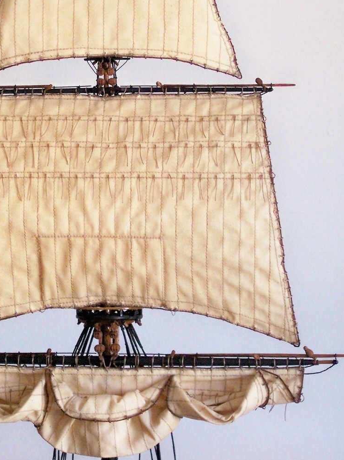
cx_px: 109
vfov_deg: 14.4
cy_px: 165
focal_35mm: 137
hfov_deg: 10.8
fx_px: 1816
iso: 200
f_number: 4.1
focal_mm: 18.7
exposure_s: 1/60
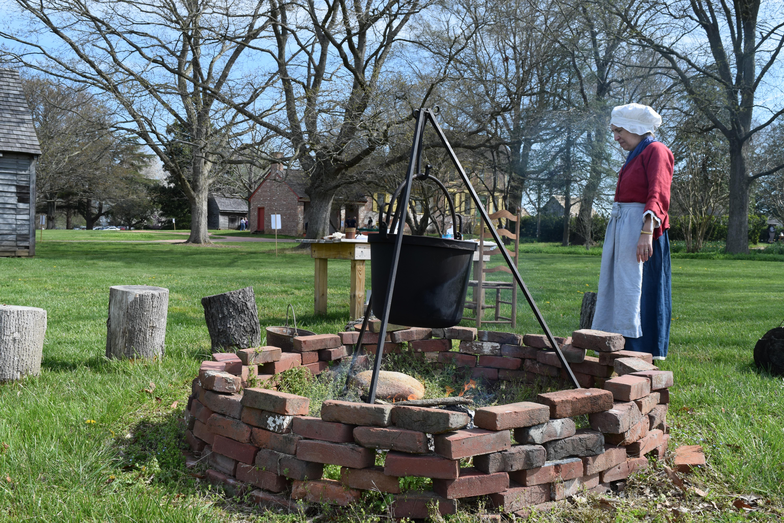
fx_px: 751
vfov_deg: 38.4
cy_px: 262
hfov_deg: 55.1
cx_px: 392
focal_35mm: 34
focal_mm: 23
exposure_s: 1/250
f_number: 8
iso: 200
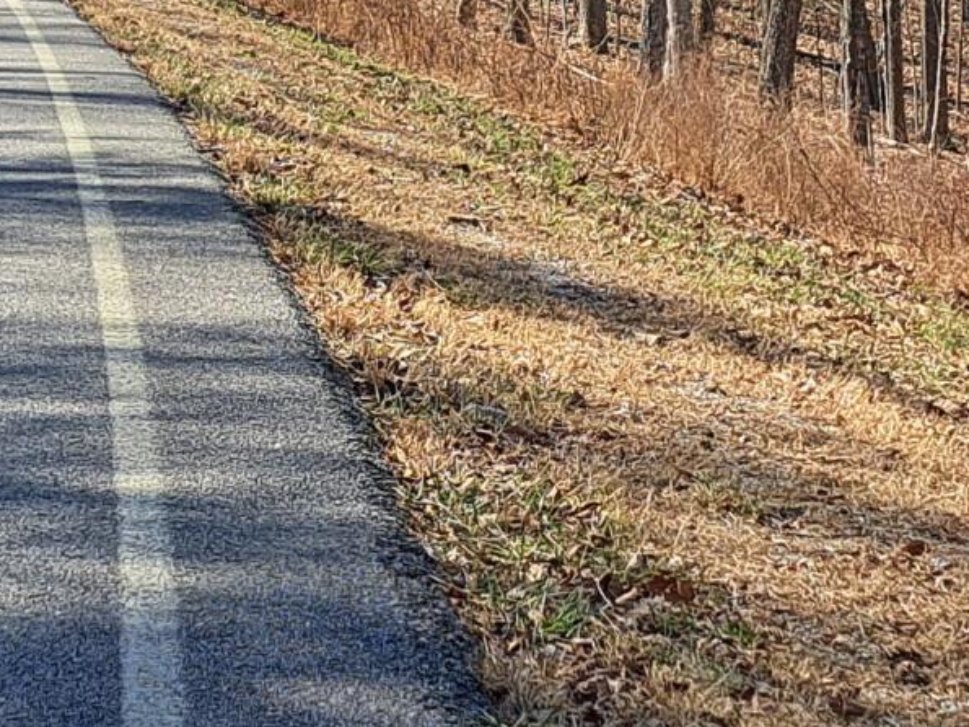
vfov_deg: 12.1
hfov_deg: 16.2
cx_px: 282
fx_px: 3386
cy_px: -16
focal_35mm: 121
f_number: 1.8
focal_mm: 5.23
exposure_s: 1/1153
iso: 50
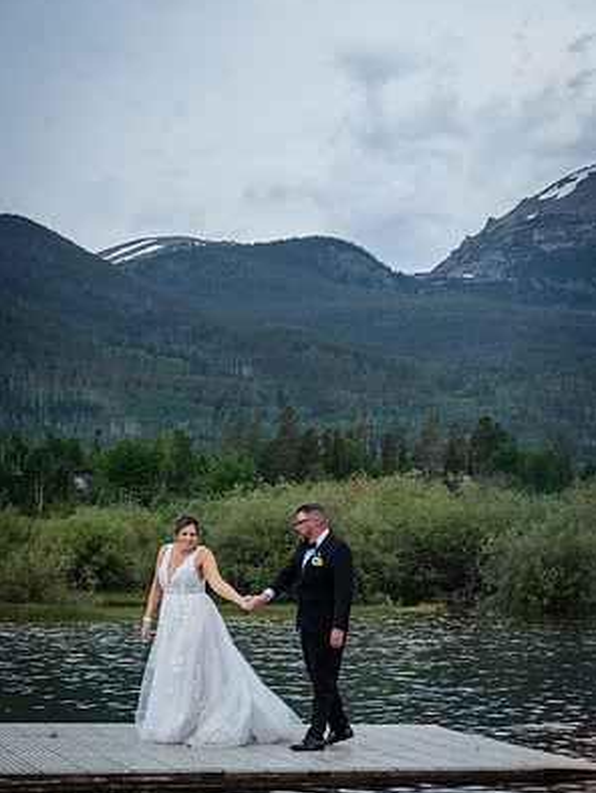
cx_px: 297
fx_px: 2087
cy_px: 376
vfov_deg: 21.5
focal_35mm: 91
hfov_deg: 16.3
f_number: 6.3
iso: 1250
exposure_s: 1/100
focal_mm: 83
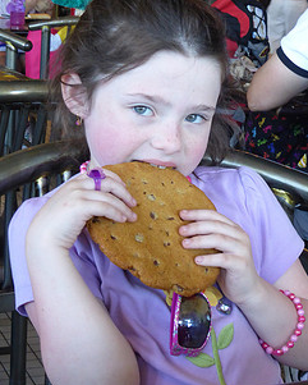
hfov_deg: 18.5
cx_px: 174
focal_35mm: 83
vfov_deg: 23.0
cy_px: 185
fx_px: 945
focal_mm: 9.7
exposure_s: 1/25
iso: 400
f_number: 4.6
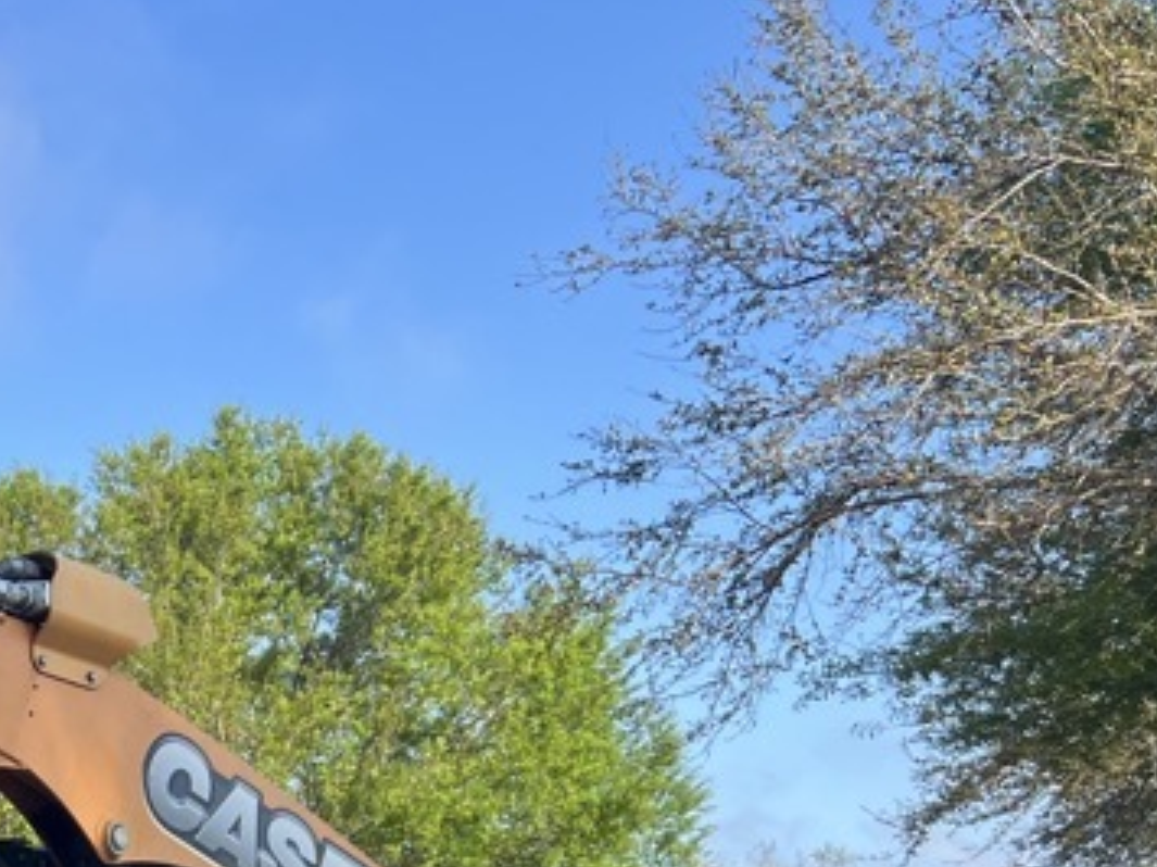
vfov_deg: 18.3
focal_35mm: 75
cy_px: 1134
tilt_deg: +2.0
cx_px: -319
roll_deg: +4.2
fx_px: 2506
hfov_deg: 23.2
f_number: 1.5
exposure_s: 1/1183
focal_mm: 5.7
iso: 50
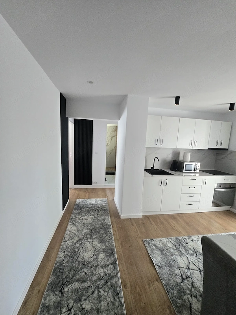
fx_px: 118
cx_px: 118
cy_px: 158
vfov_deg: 106.2
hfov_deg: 89.9
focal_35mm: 13
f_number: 2.2
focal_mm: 1.7
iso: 320
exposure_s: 1/100
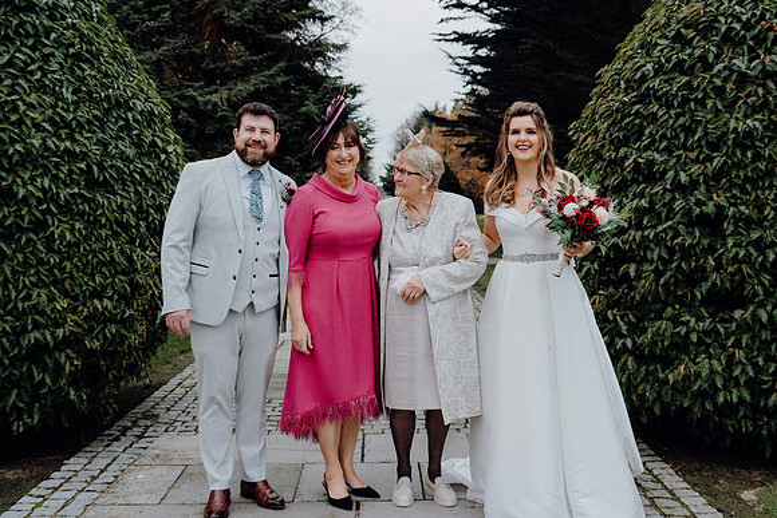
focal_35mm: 40
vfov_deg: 33.4
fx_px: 863
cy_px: 259
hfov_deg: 48.4
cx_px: 388
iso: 5000
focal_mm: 40
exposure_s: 1/200
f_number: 5
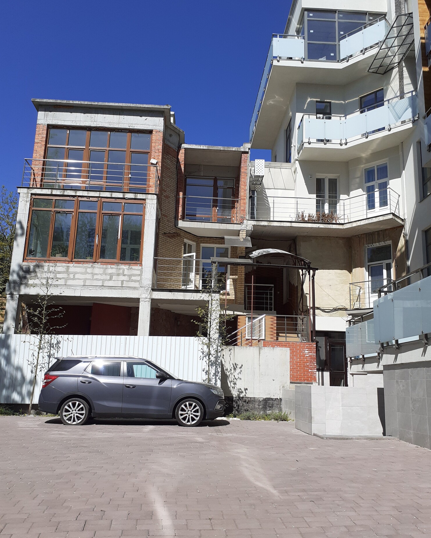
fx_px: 462
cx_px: 214
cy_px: 284
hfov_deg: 50.0
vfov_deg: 60.4
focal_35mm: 29
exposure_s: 1/2273
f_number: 1.9
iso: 40
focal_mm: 3.6
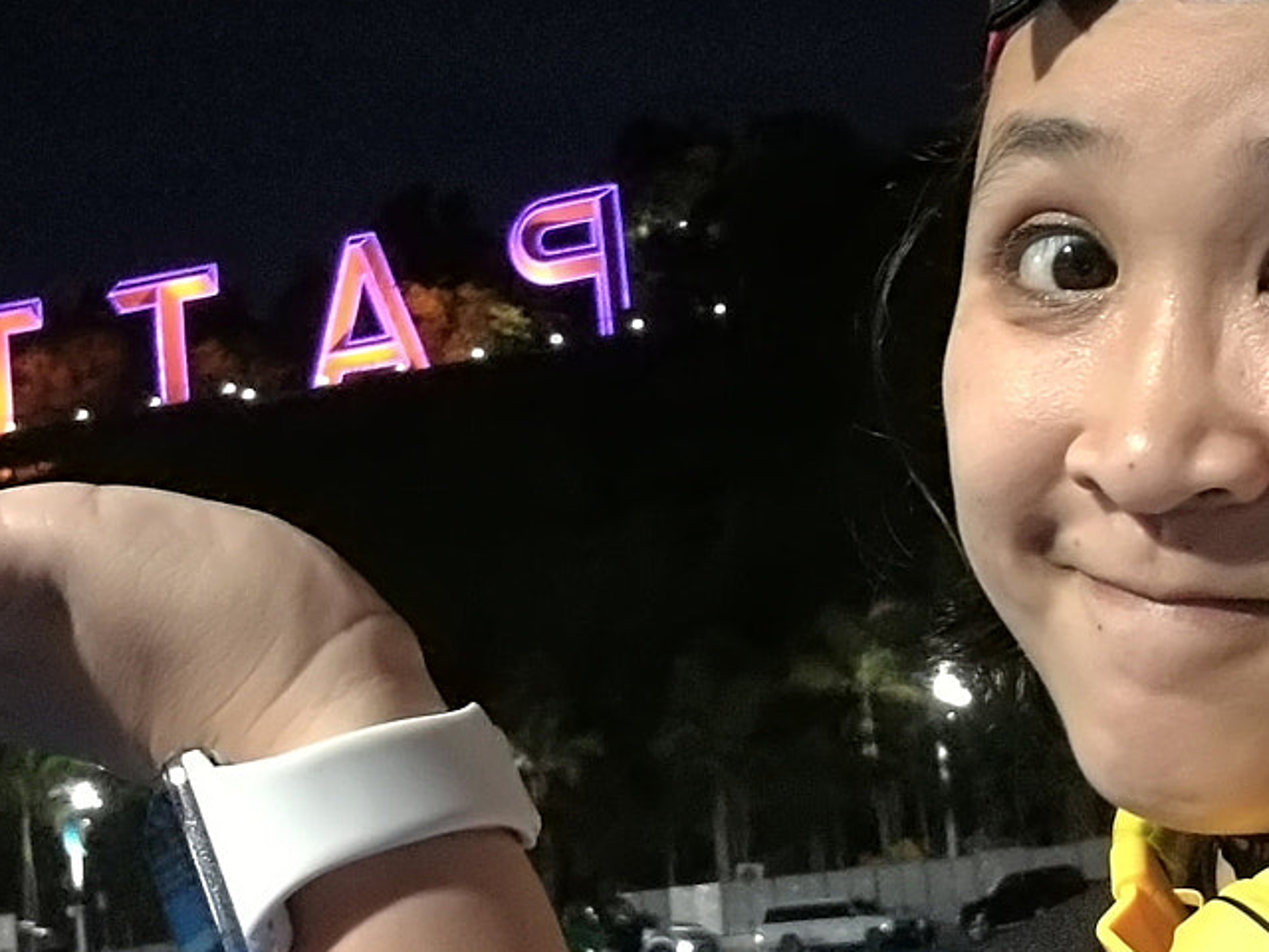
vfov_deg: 22.6
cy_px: 494
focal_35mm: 65
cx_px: 704
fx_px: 2383
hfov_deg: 29.8
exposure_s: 1/16.7
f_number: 2.4
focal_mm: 3.38
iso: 800
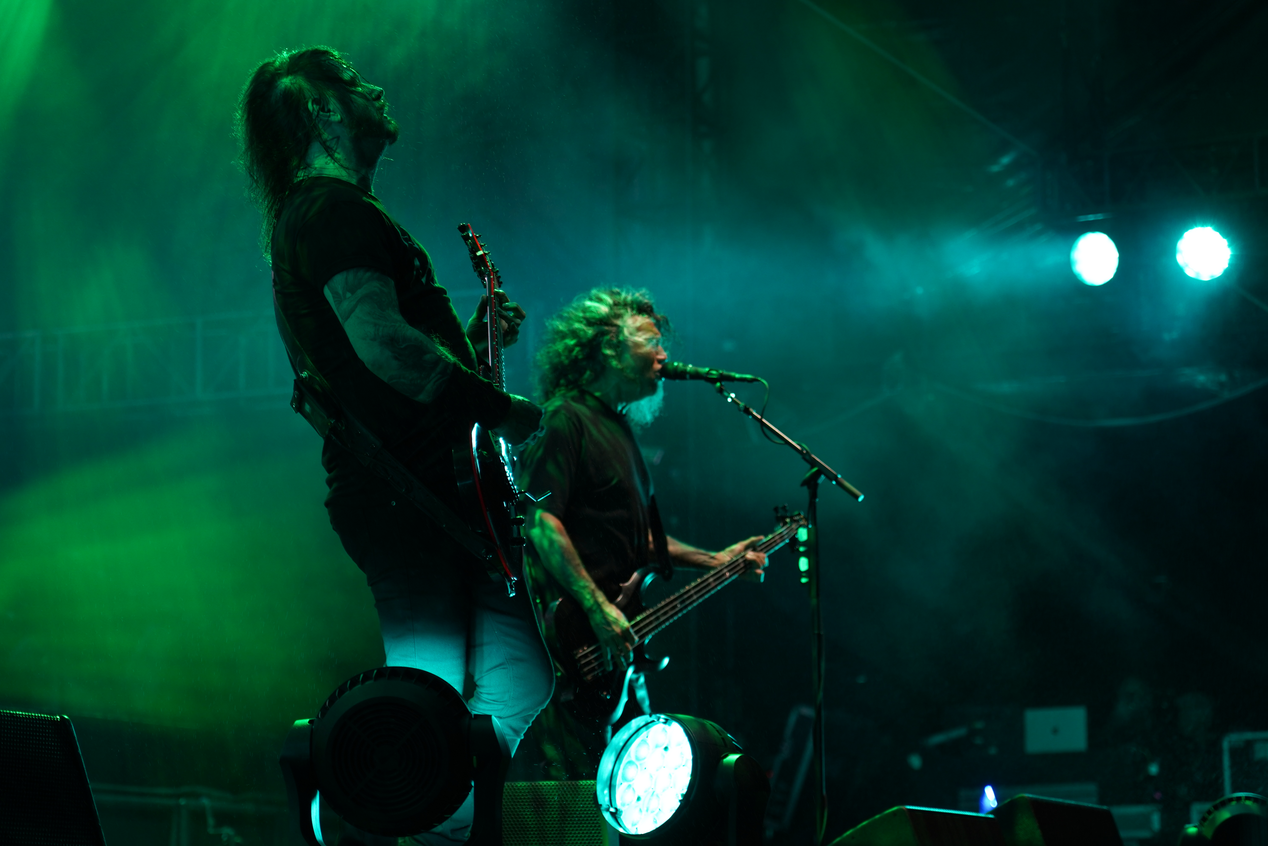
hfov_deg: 19.5
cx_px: 634
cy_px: 423
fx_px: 3698
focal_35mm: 105
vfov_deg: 13.0
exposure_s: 1/125
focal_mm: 105
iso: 800
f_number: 4
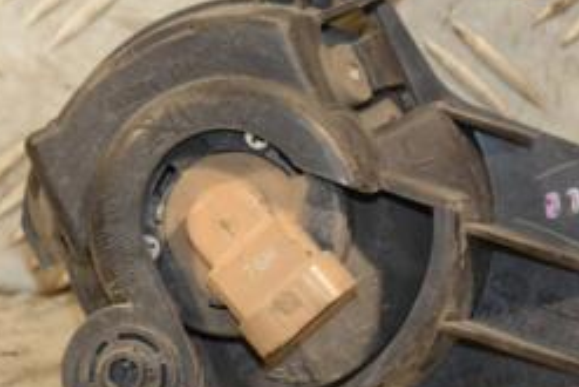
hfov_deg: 5.8
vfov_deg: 3.9
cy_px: 176
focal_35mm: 357
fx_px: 5745
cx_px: 312
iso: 800
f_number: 5.6
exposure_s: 1/100
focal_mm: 98
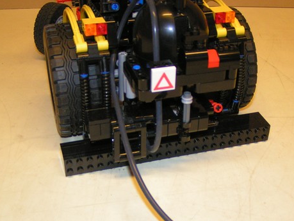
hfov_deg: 36.2
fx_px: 450
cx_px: 156
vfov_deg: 27.5
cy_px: 133
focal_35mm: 53
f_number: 2.8
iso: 160
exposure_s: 1/40
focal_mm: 5.8
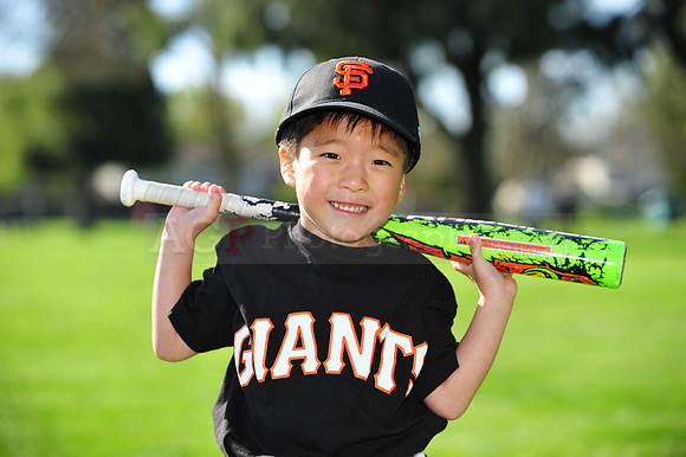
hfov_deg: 18.3
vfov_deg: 12.2
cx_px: 343
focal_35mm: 112
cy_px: 228
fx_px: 2133
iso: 200
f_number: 4.5
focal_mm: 112
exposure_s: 1/640
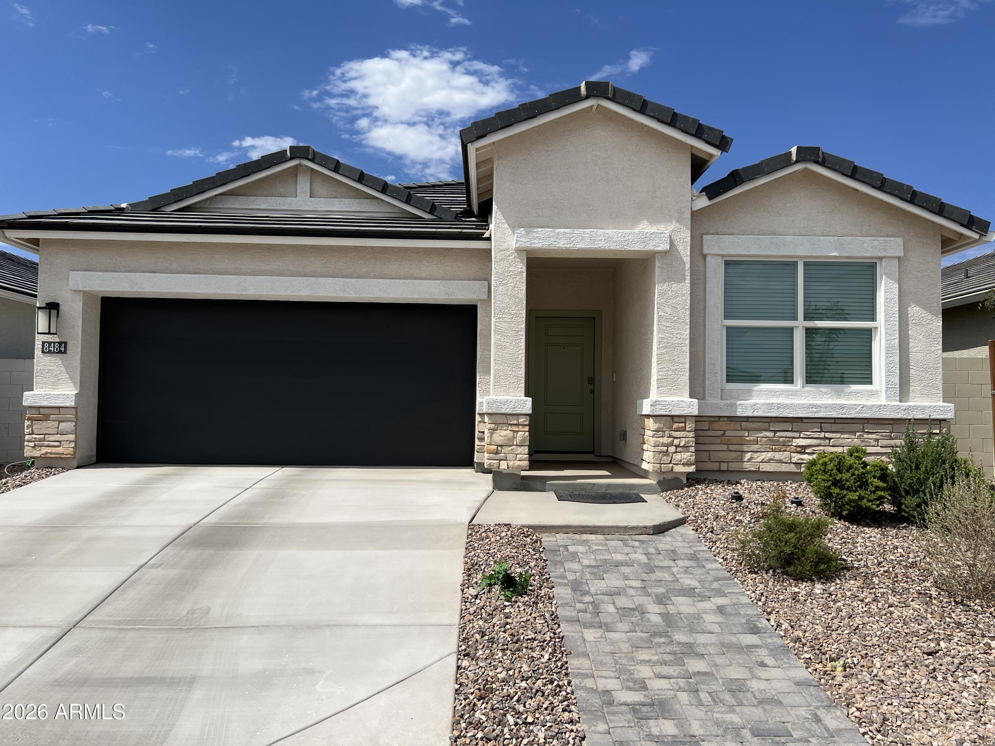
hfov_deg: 67.3
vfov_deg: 53.1
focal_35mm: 26
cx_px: 498
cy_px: 373
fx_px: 747
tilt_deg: +3.6
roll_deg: -1.0
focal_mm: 5.7
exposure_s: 1/8696
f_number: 1.5
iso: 50
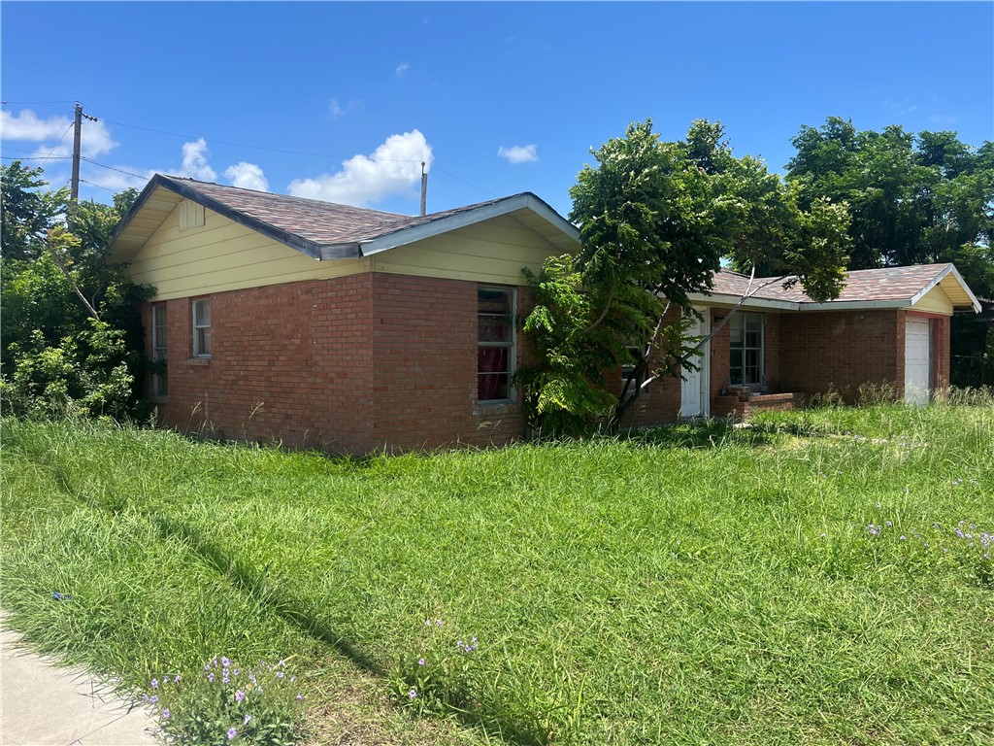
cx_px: 497
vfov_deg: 53.1
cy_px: 373
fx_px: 747
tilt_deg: -1.3
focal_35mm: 26
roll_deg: +0.7
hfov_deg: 67.3
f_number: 1.6
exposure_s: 1/2513
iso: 50
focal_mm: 5.1
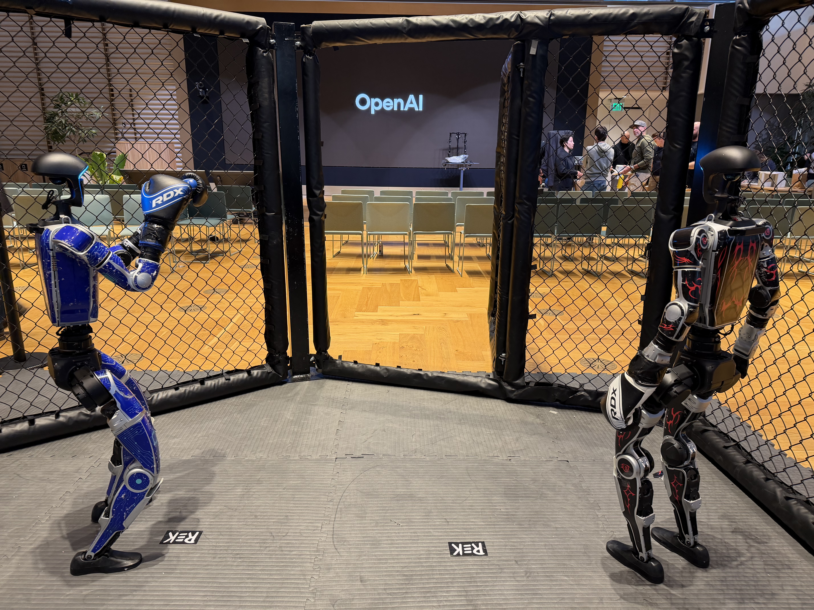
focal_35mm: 24
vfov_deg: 56.8
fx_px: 564
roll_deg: -1.0
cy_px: 305
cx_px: 407
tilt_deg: -17.0
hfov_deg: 71.6
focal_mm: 6.76
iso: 160
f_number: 1.78
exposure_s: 1/60
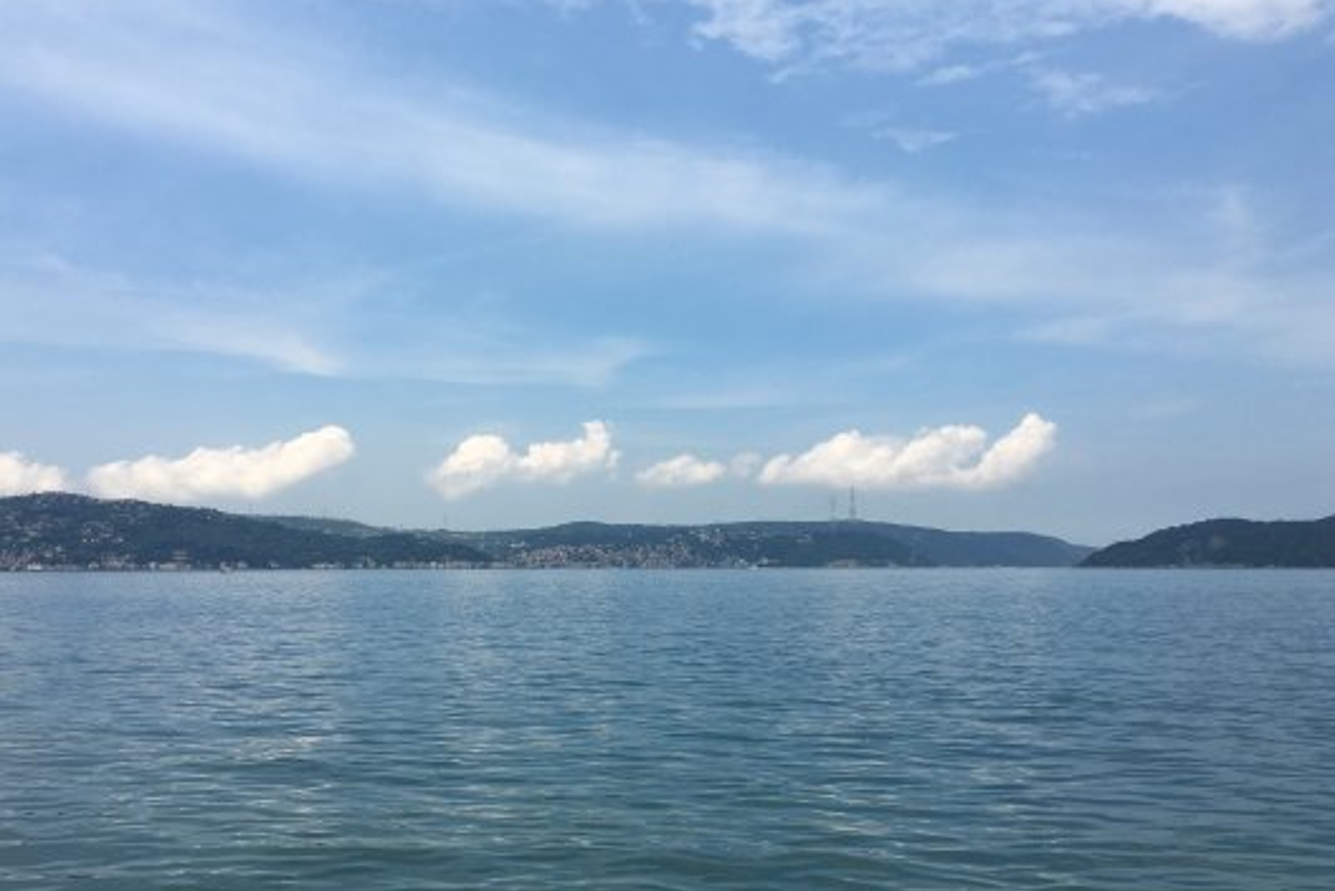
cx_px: 611
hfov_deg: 54.3
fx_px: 1299
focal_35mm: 35
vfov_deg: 37.9
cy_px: 477
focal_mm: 4.15
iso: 25
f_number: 2.2
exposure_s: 1/2262
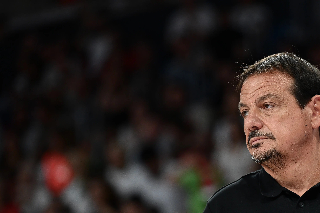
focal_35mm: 379
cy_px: 190
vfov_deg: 3.6
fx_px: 3368
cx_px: 269
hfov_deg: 5.4
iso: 2500
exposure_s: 1/2000
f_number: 3.5
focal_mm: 200
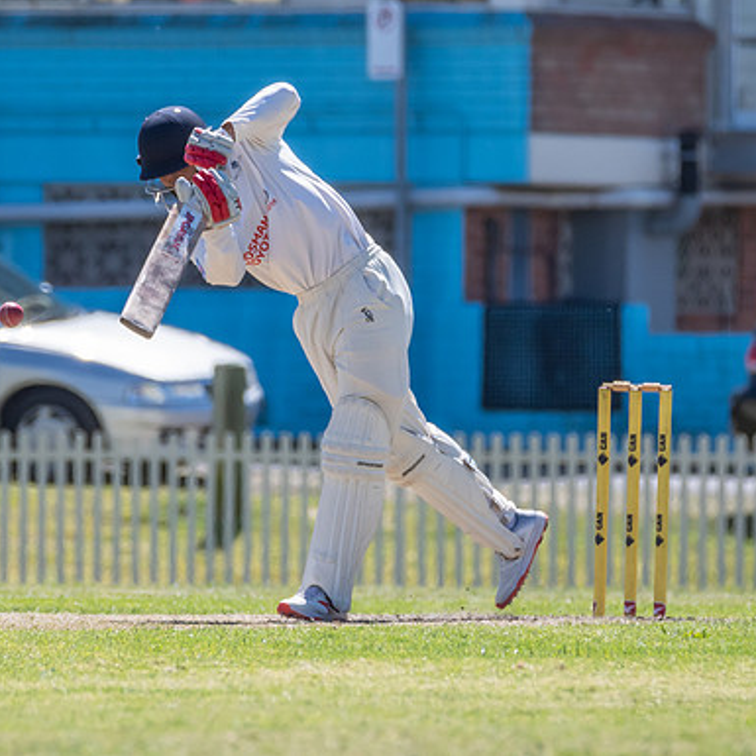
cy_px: 337
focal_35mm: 1001
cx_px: 309
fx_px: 24733
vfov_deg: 1.8
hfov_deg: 1.8
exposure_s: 1/2500
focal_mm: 400
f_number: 7.1
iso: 500
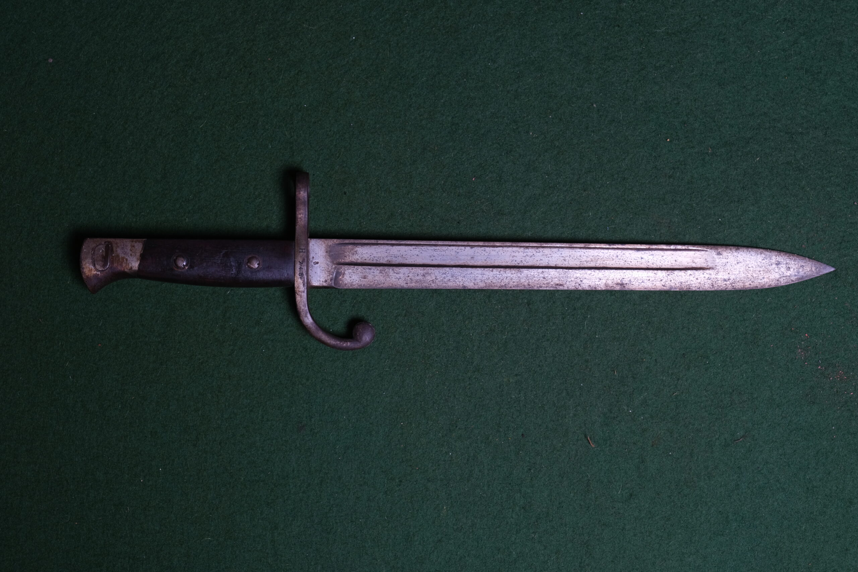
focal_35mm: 53
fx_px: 1263
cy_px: 286
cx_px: 429
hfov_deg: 37.5
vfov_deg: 25.5
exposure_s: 1/160
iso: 320
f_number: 5.6
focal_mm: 35.3
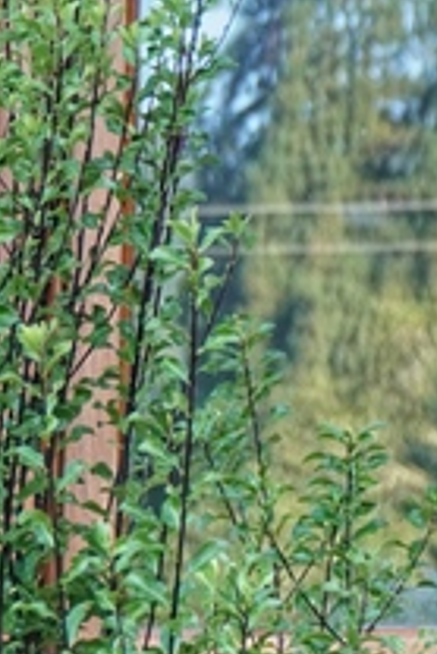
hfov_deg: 4.8
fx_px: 5115
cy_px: 698
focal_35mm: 281
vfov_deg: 7.3
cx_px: 706
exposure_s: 1/160
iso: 800
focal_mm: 39
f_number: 5.6
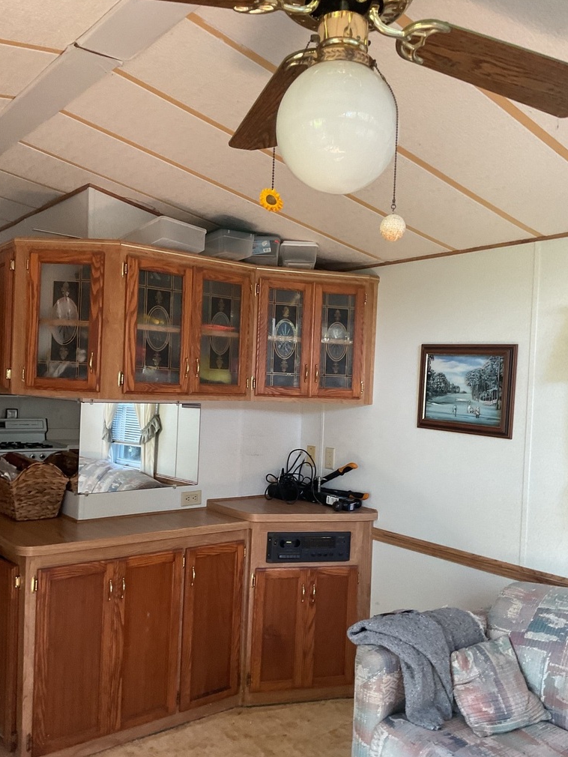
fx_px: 678
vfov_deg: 58.3
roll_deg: -2.3
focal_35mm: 31
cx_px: 295
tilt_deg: +0.0
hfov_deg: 45.4
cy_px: 395
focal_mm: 3
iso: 125
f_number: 1.8
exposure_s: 1/60
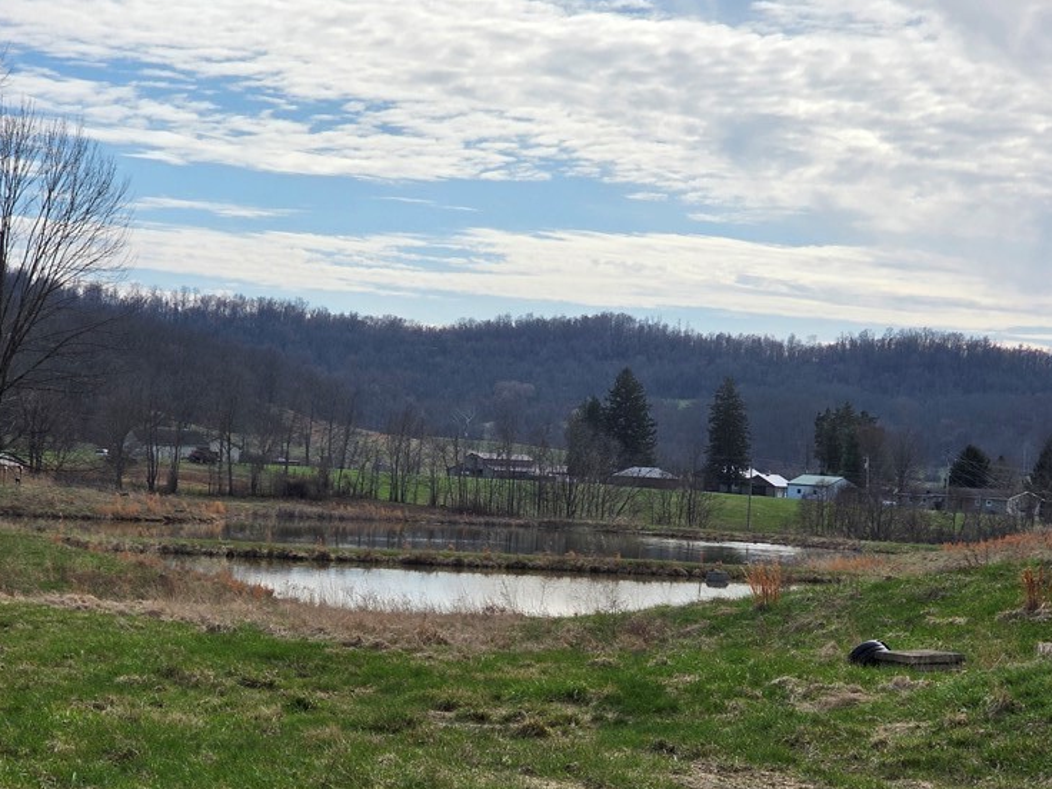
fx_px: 2917
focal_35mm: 96
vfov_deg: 15.3
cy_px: 570
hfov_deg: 20.4
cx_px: 540
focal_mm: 7.9
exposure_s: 1/3117
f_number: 2.4
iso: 50
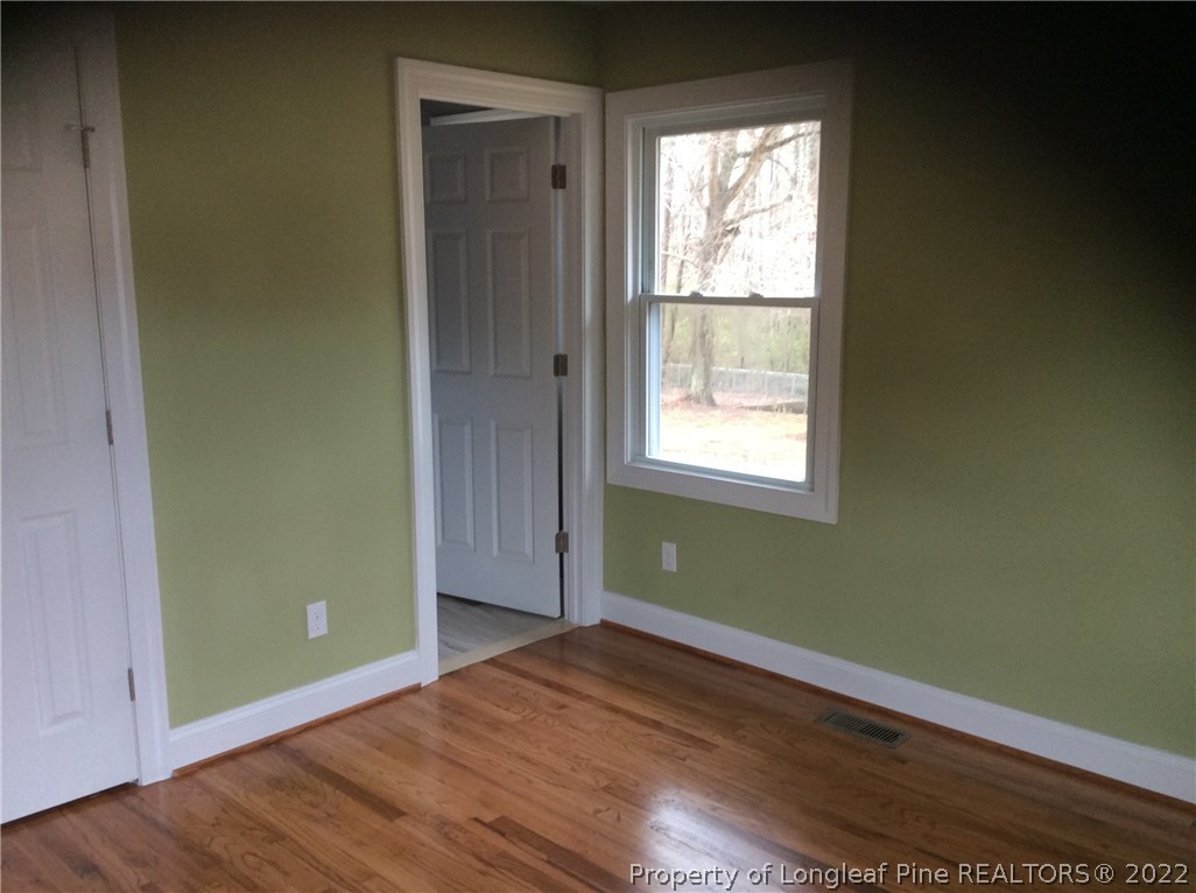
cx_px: 598
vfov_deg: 44.0
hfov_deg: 56.9
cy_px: 446
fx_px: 1104
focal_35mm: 32
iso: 80
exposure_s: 1/24
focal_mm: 3.3
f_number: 2.4
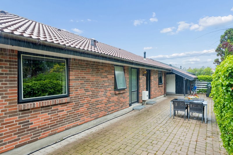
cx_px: 116
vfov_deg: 59.5
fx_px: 136
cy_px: 78
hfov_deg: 81.2
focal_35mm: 21
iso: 200
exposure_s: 1/60
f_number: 10
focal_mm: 21
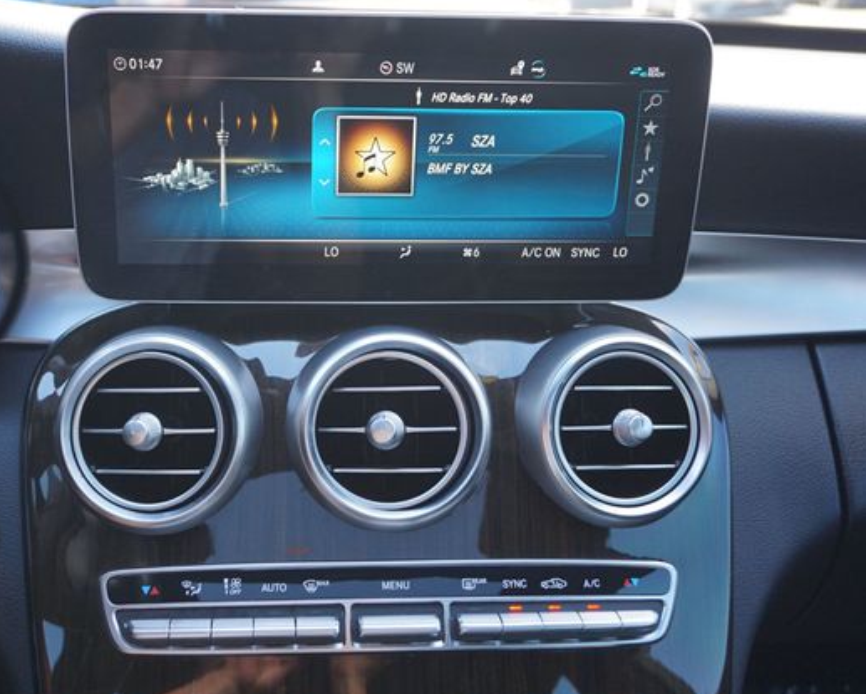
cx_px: 340
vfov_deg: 40.6
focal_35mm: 37
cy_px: 352
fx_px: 938
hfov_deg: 49.2
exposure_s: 1/60
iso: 250
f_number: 4
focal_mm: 21
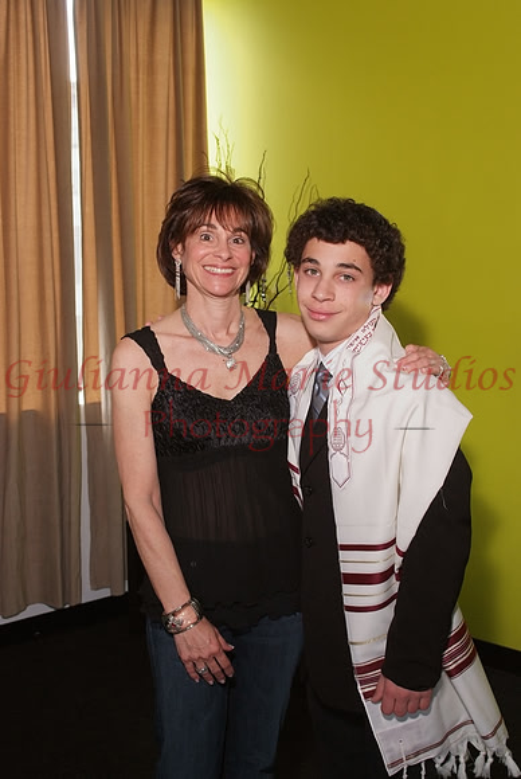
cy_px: 390
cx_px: 260
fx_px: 974
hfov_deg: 29.9
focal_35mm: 45
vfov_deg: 43.6
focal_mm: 30
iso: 800
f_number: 7.1
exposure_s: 1/60
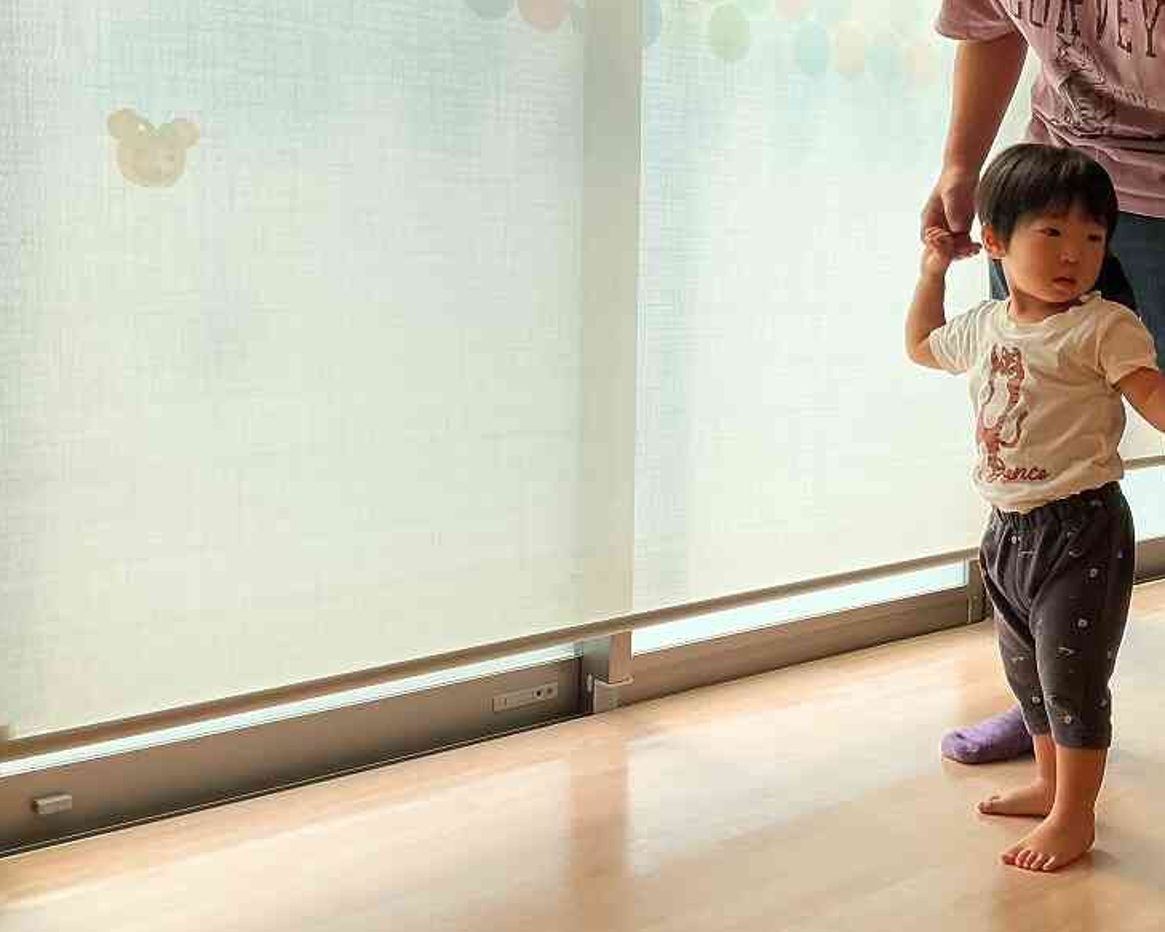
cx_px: 809
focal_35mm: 47
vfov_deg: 32.0
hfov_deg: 38.9
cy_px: 363
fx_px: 1620
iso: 25
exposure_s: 1/1412
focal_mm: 3
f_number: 1.8
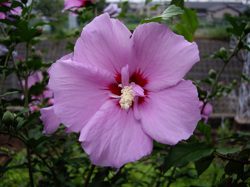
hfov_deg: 49.0
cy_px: 94
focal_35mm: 38
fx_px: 274
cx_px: 125
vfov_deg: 37.7
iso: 100
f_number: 2.8
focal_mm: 7.9
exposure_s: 1/160
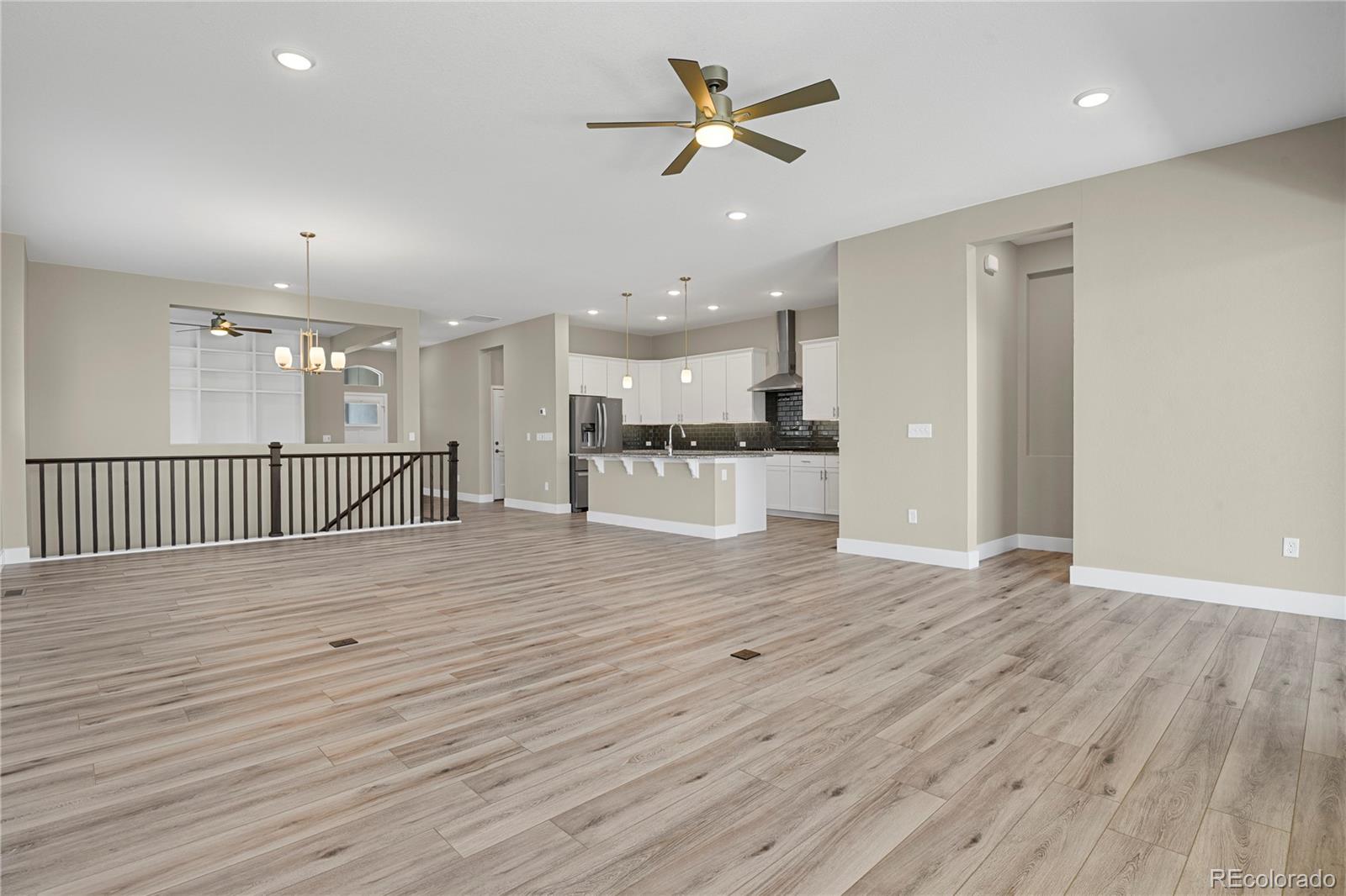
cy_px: 448
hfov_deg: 93.3
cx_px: 673
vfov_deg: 70.4
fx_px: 635
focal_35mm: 17
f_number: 8
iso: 250
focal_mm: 17
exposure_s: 1.3
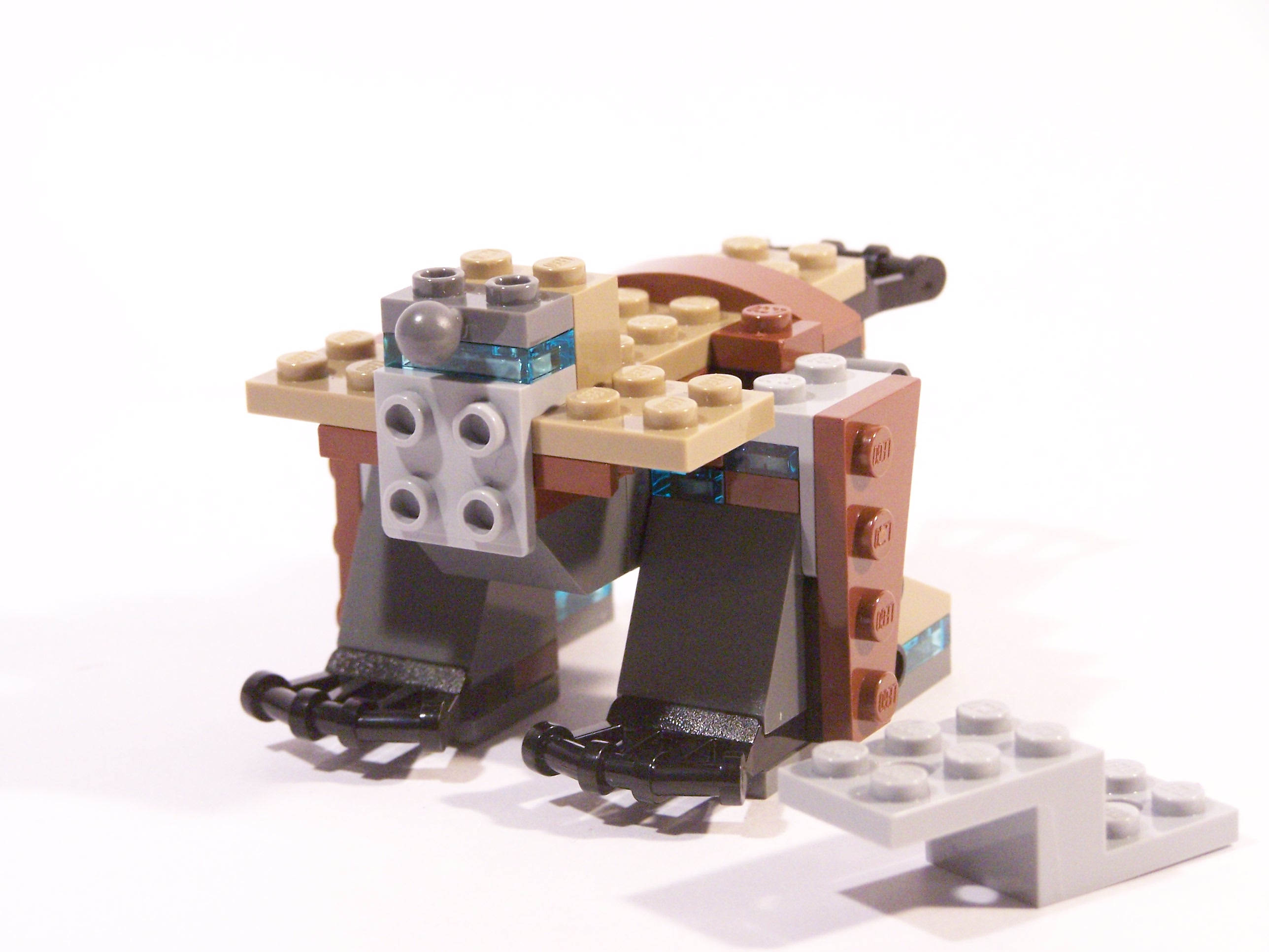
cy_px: 476
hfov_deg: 16.8
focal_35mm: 117
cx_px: 634
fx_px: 4289
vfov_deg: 12.7
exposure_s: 1/30
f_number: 3.6
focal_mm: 19.4
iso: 400
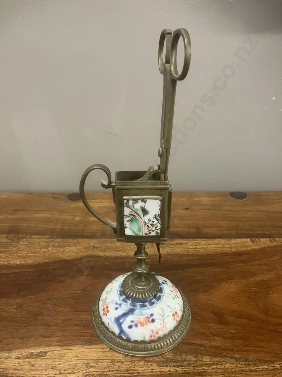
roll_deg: +0.9
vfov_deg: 63.4
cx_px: 141
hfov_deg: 49.7
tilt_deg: -27.3
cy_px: 188
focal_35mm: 28
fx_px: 304
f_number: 1.8
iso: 320
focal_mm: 3.99
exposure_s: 1/50
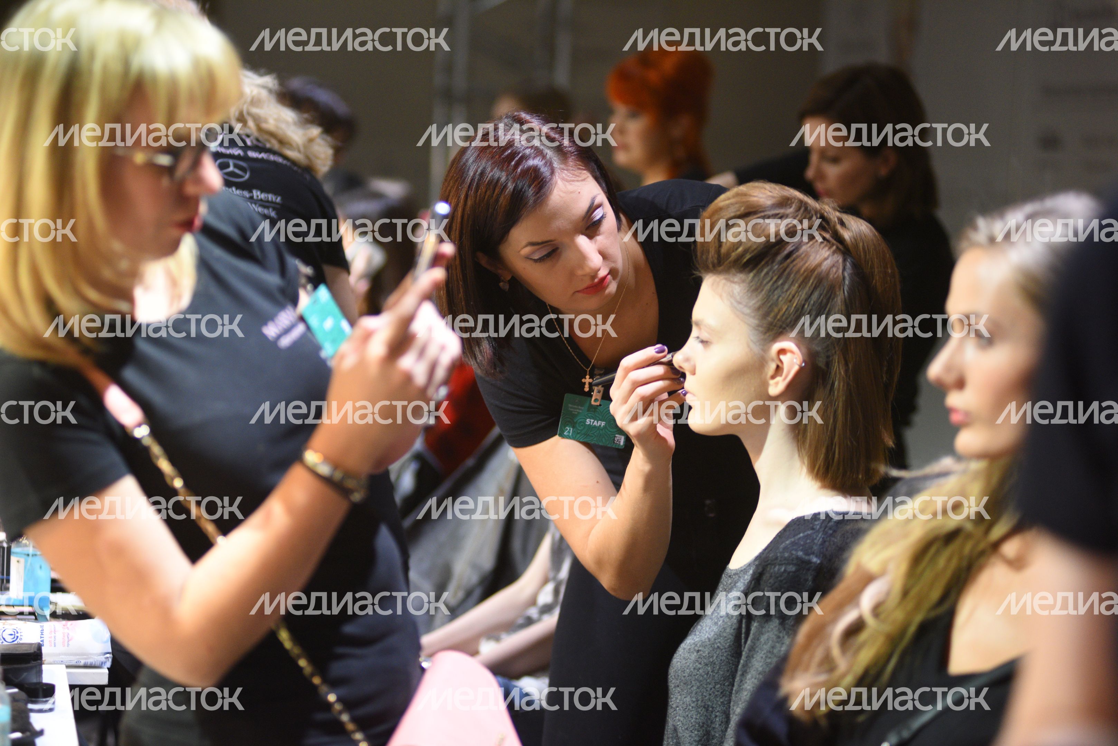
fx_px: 2858
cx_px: 559
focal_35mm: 92
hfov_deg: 22.1
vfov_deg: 14.9
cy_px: 373
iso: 2000
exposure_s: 1/200
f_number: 2.8
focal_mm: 92
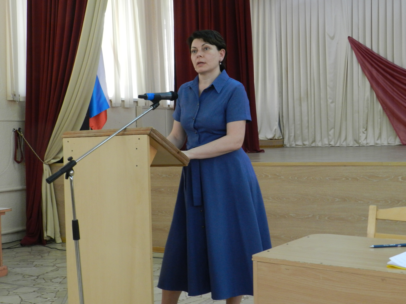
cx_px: 203
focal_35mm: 46
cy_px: 152
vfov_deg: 31.5
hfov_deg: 41.2
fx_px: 540
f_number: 4.2
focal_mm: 8.1
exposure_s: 1/20
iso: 400
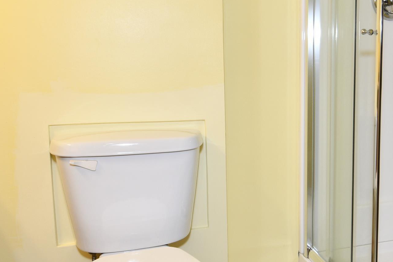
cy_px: 116
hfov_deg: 47.6
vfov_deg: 34.2
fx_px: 426
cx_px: 296
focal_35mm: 39
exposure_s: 1/60
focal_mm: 12
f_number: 5.6
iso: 400
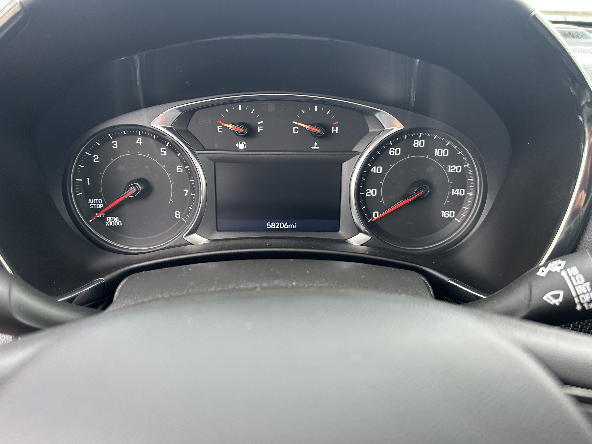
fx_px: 445
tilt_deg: -22.8
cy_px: 222
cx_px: 296
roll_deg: -0.6
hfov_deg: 67.3
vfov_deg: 53.1
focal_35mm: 26
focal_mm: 5.7
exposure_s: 1/121
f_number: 1.5
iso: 64
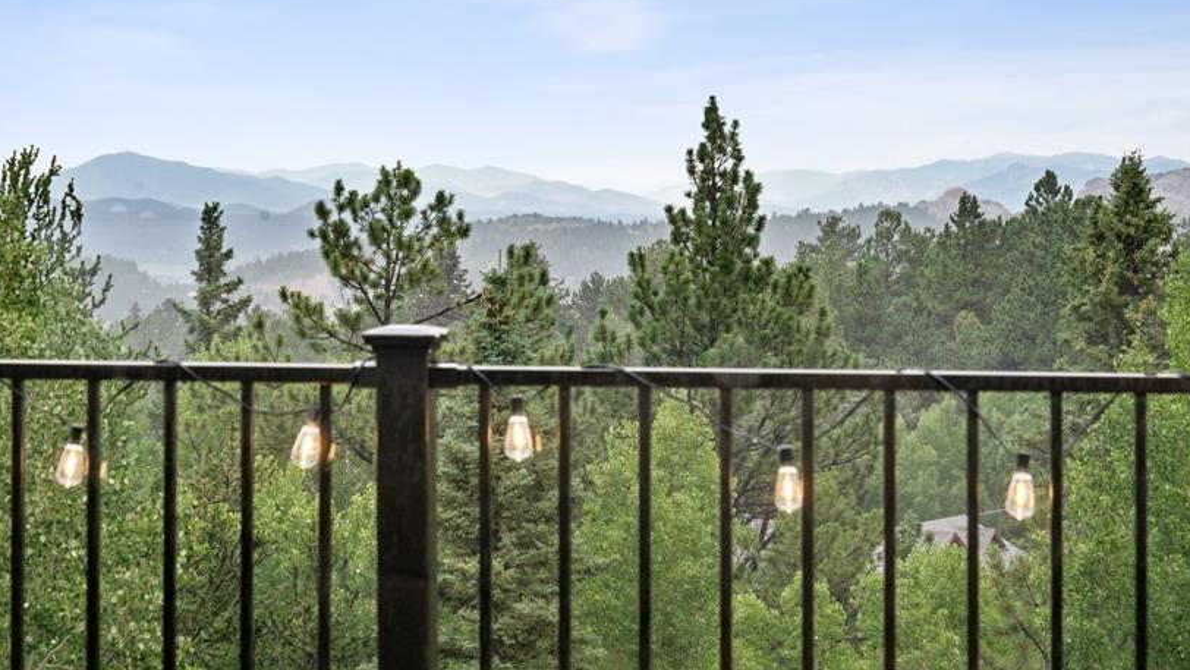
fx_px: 3124
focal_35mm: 99
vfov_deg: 12.2
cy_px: 233
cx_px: 513
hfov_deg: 21.6
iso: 100
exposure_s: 1/20
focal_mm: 75
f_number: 11
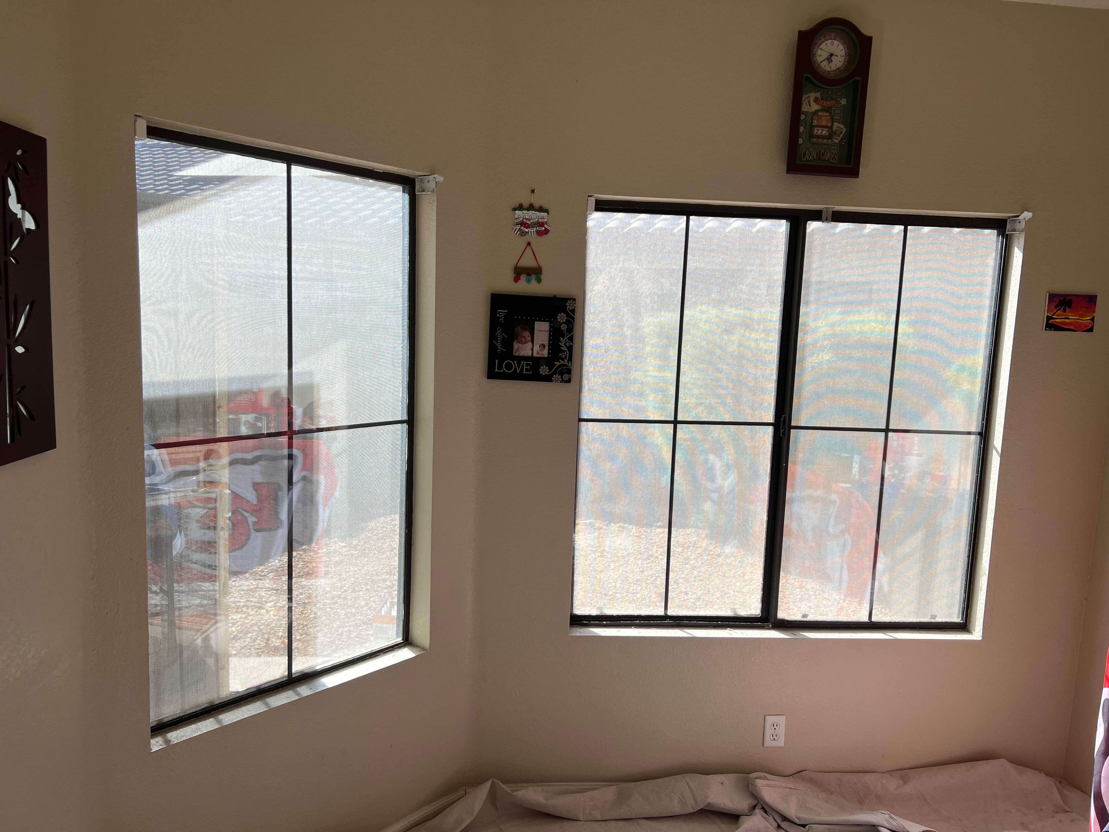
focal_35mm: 26
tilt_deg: -10.1
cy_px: 416
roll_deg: -3.0
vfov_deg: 53.1
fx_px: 833
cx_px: 554
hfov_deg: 67.3
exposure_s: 1/174
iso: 40
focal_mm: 5.7
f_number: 1.5
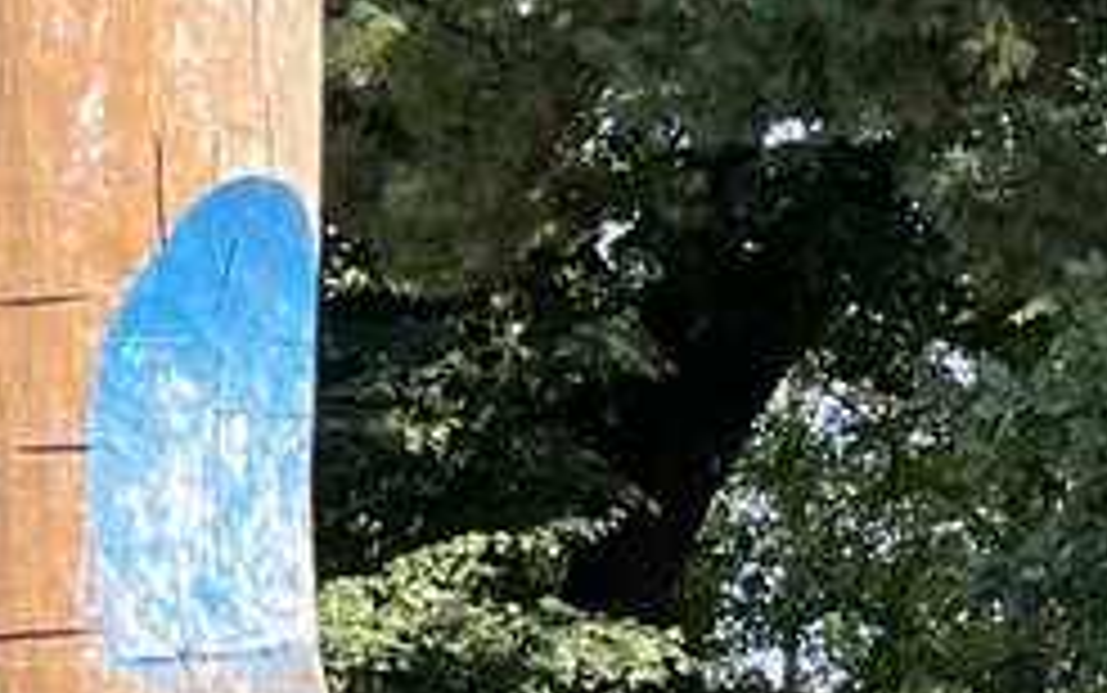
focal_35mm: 179
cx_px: 1472
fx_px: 5403
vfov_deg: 7.2
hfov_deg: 11.4
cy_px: 1210
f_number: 1.6
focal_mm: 5.1
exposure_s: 1/369
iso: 50
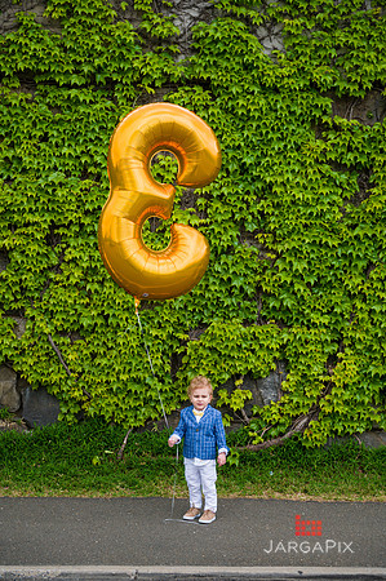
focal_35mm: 56
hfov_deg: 24.1
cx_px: 193
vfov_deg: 35.7
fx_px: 903
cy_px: 290
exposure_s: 1/640
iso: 200
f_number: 4.5
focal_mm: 56
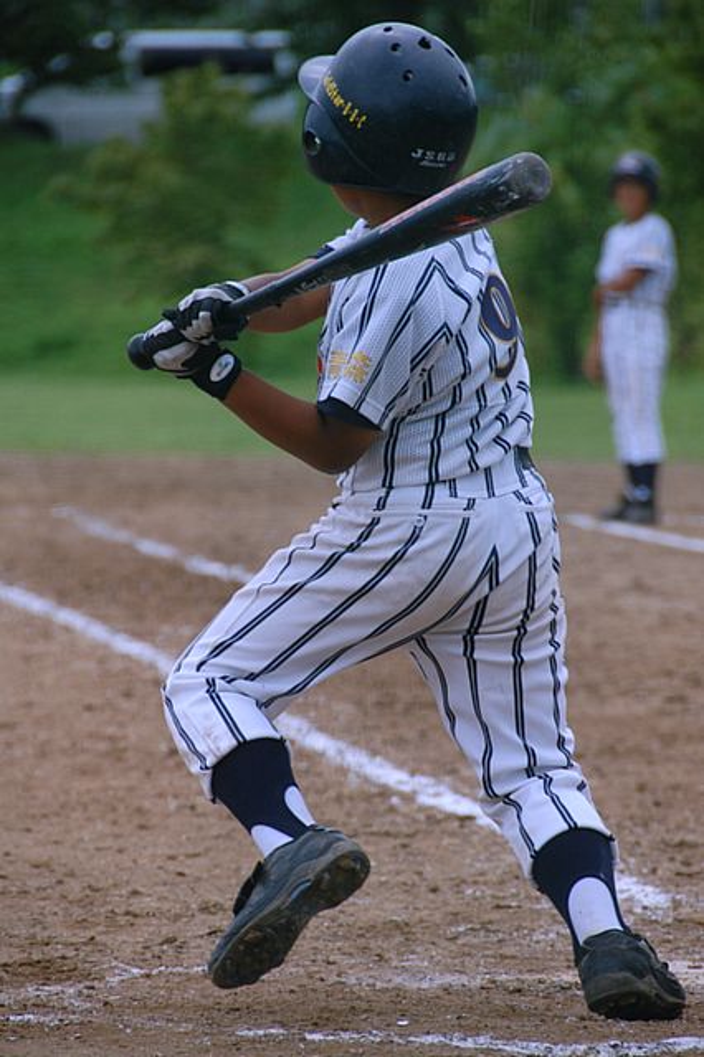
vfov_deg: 8.1
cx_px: 352
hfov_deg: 5.4
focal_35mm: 255
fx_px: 7488
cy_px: 528
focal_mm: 170
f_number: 5.6
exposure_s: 1/640
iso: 400
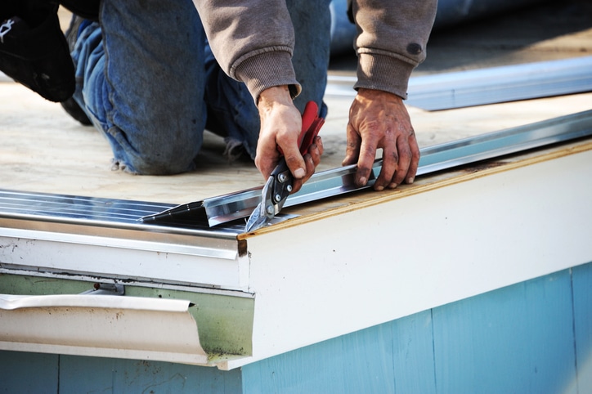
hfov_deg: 6.9
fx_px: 4931
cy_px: 197
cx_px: 296
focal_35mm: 300
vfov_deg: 4.6
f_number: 6.3
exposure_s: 1/320
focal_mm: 300
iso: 800
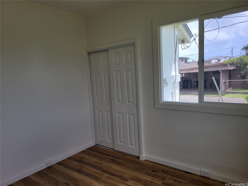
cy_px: 93
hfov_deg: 67.3
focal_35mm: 26
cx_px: 124
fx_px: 186
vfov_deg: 53.1
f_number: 1.8
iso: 40
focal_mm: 5.4
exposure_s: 1/511
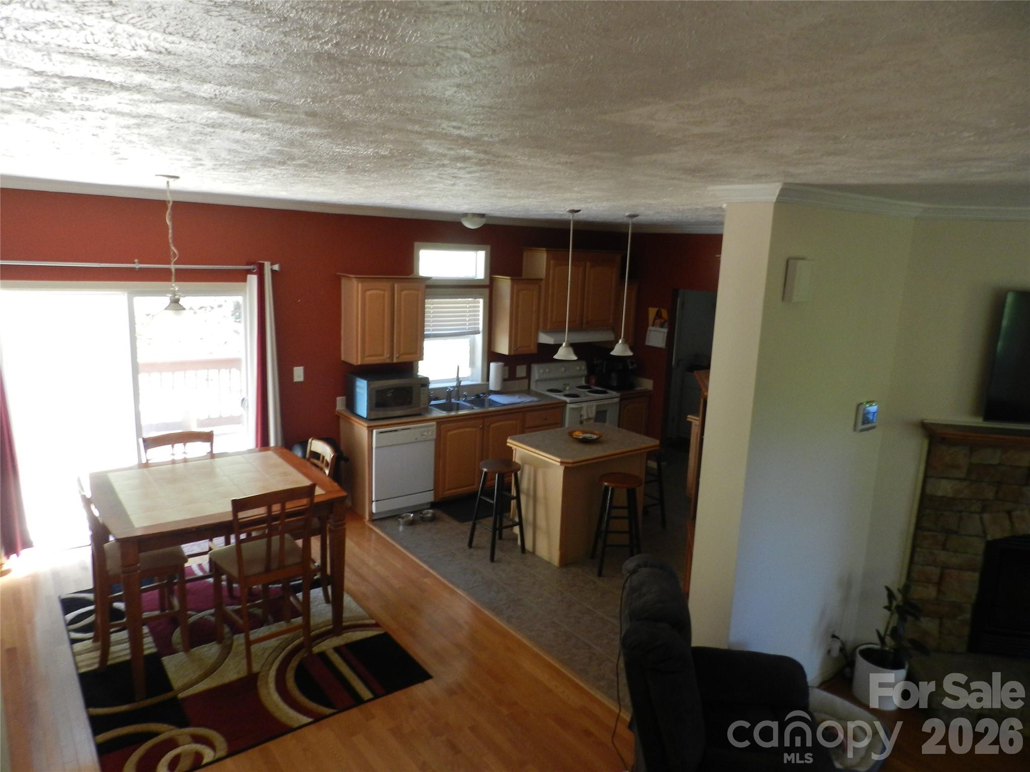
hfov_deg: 73.9
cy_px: 386
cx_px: 515
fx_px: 684
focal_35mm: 23
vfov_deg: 58.9
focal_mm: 4
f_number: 3.4
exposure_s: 1/25
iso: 280
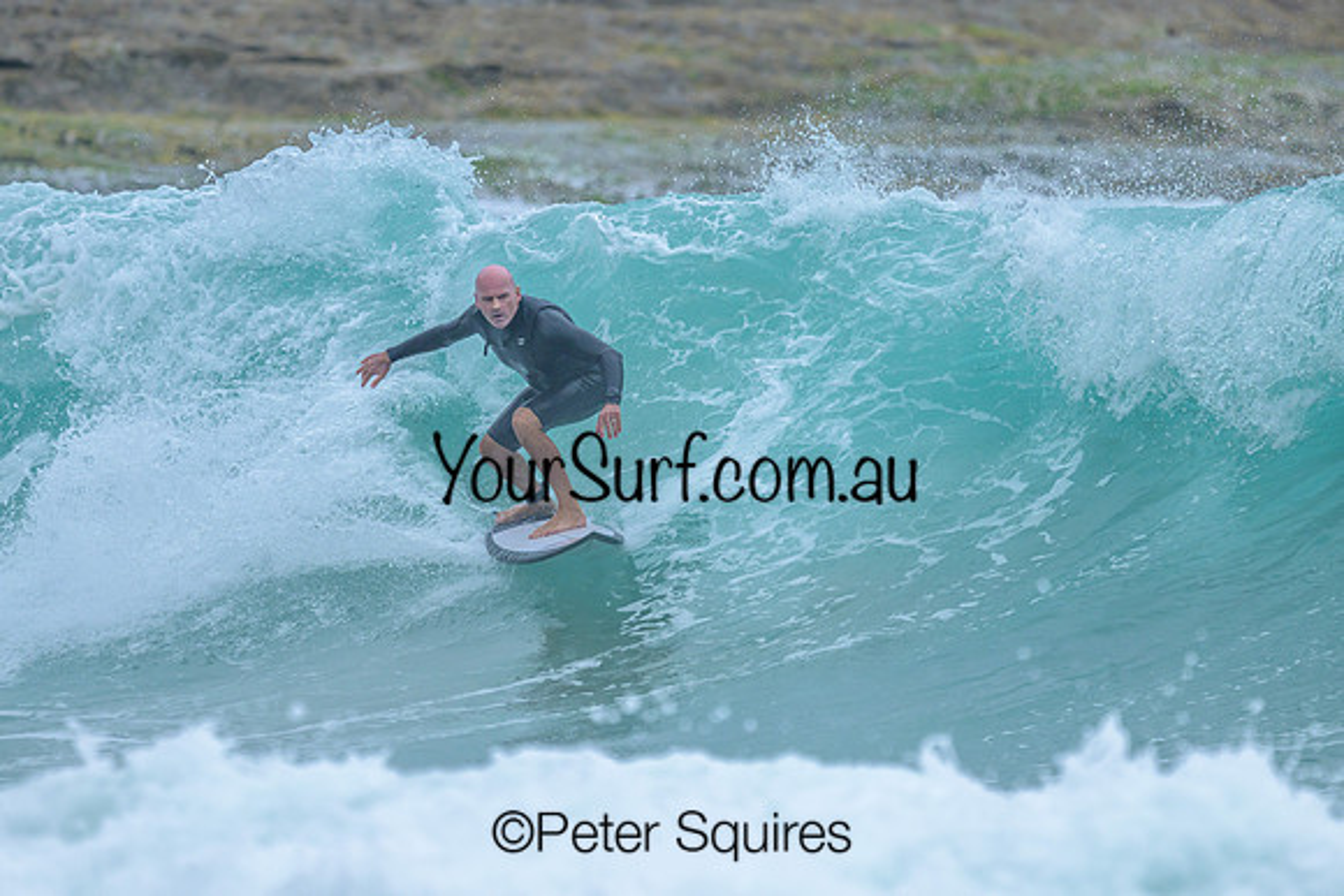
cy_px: 436
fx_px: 41060
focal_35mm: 1100
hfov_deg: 1.9
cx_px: 690
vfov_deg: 1.3
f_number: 6.3
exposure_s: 1/2500
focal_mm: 800
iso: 360
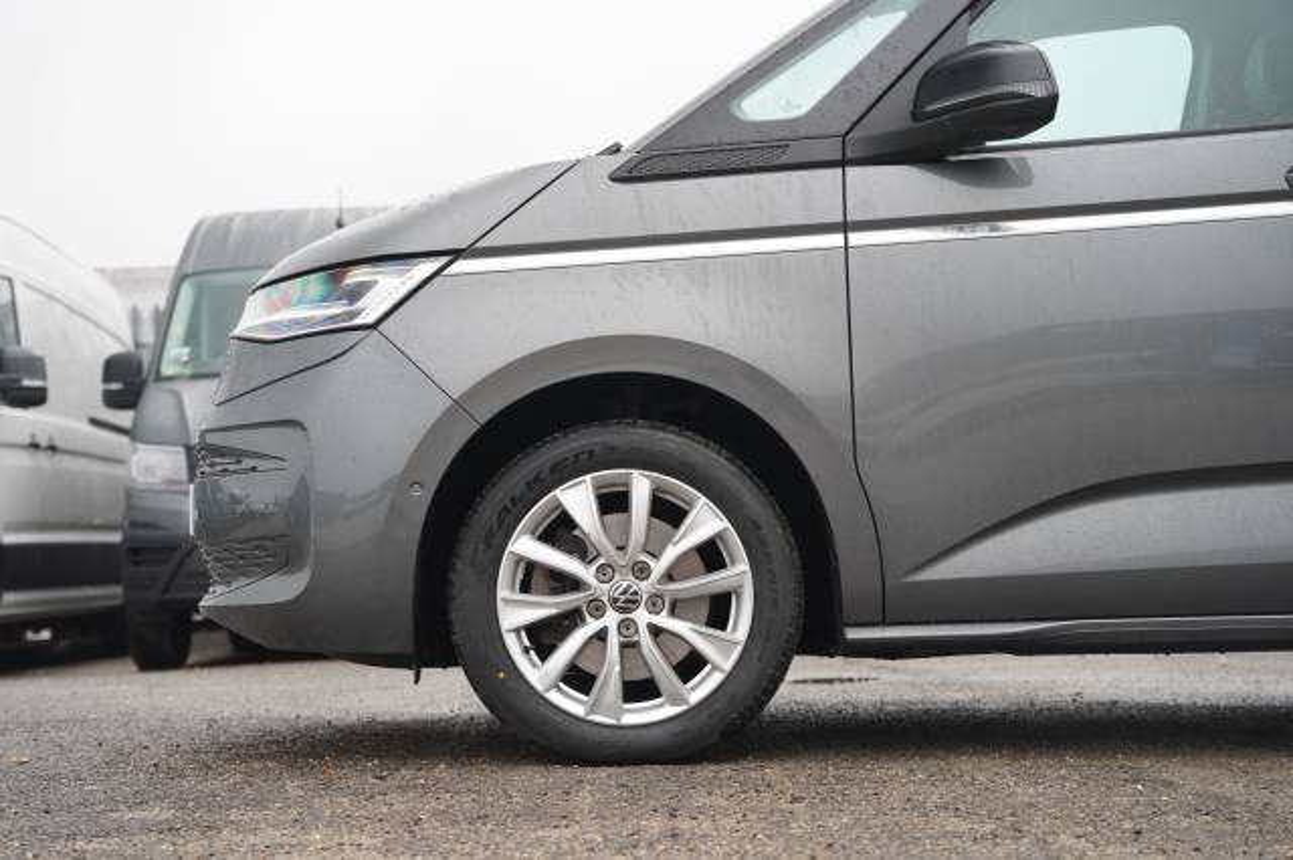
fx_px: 2513
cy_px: 430
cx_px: 646
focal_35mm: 70
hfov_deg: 28.9
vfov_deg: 19.4
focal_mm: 70
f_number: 4
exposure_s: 1/160
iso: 250
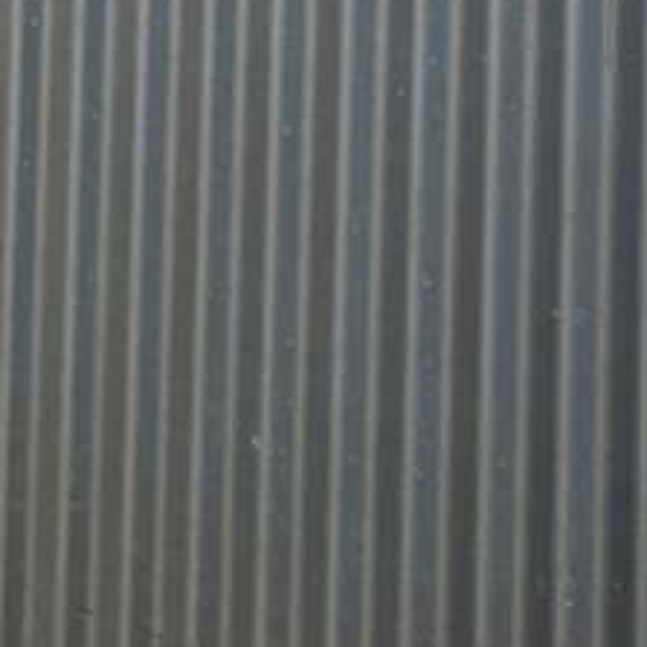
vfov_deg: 10.7
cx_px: -2089
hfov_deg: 7.6
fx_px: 2791
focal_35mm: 132
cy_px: -1042
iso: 320
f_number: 4.5
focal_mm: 18
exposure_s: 1/25
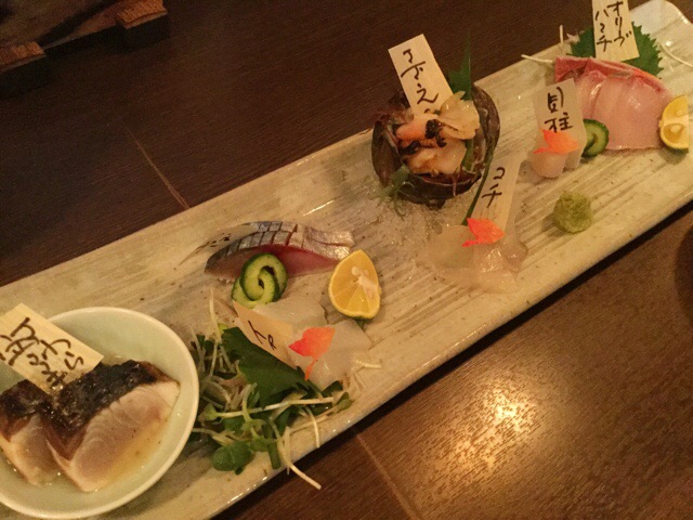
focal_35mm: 31
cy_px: 260
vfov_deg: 45.4
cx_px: 346
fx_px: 621
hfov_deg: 58.4
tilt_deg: -56.1
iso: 800
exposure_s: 1/15
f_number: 2.4
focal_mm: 3.3
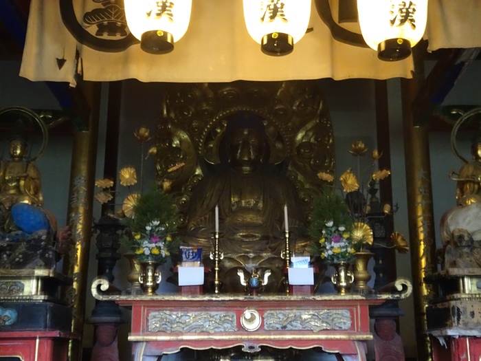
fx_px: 611
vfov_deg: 32.9
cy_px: 180
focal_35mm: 44
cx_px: 240
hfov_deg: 42.9
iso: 800
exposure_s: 1/4
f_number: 4.5
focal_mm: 7.58
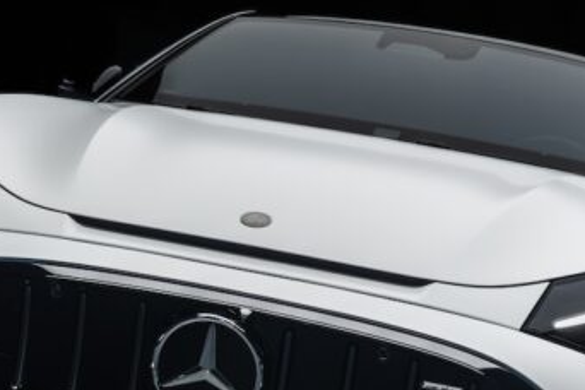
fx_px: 1560
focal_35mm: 96
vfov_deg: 14.1
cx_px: 281
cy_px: 340
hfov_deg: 21.2
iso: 100
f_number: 8
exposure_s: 1/20
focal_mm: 40
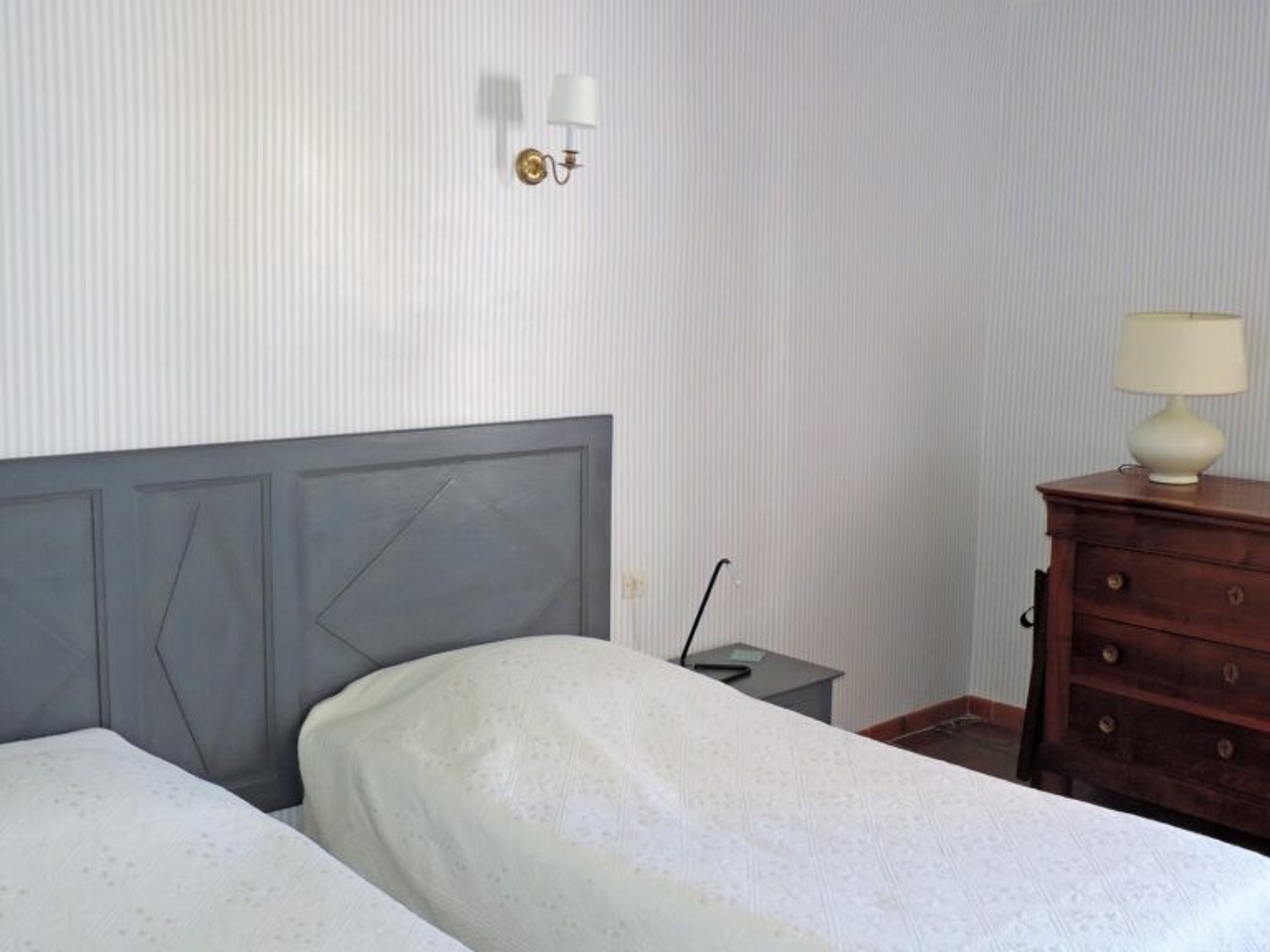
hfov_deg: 46.8
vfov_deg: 36.0
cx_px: 635
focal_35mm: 40
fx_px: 1468
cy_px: 476
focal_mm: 7.1
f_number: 3.3
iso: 400
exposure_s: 1/40
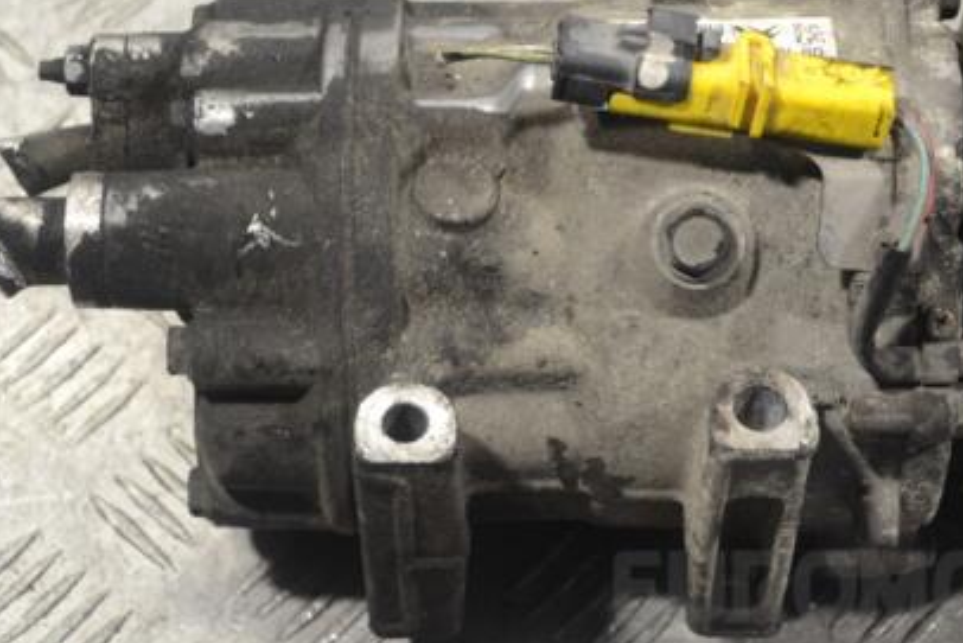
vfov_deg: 13.7
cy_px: 270
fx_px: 2669
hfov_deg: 20.4
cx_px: 569
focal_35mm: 100
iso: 250
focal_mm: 45
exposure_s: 1/30
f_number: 5.3
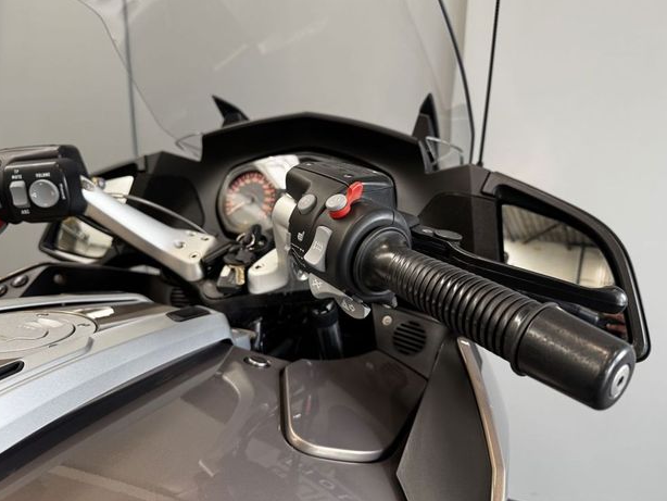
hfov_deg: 69.4
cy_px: 241
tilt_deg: -14.1
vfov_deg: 54.9
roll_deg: -1.2
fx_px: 482
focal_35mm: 25
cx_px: 337
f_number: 1.78
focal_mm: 6.76
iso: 200
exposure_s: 1/112
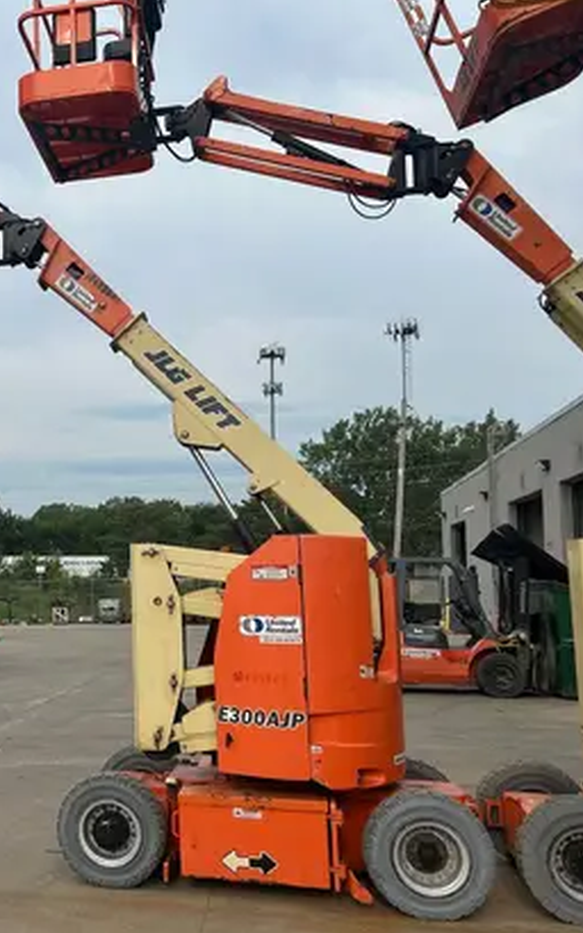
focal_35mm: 37
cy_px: 465
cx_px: 30
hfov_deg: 32.3
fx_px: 941
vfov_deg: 52.8
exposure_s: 1/3571
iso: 50
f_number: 1.5
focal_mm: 5.7
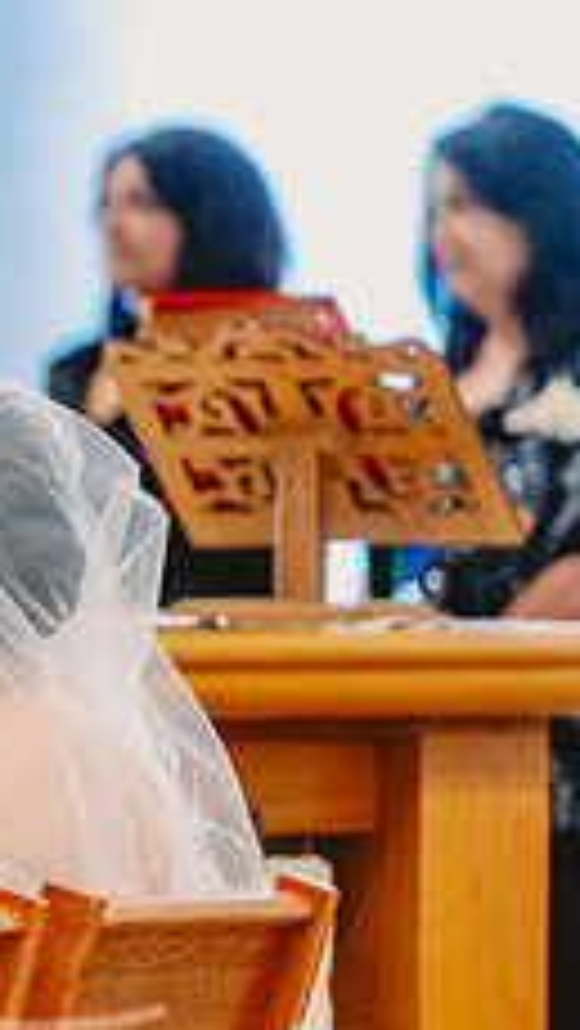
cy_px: 609
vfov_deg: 4.1
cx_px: -373
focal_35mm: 530
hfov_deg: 2.3
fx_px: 14475
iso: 2500
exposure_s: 1/320
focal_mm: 200
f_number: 2.8
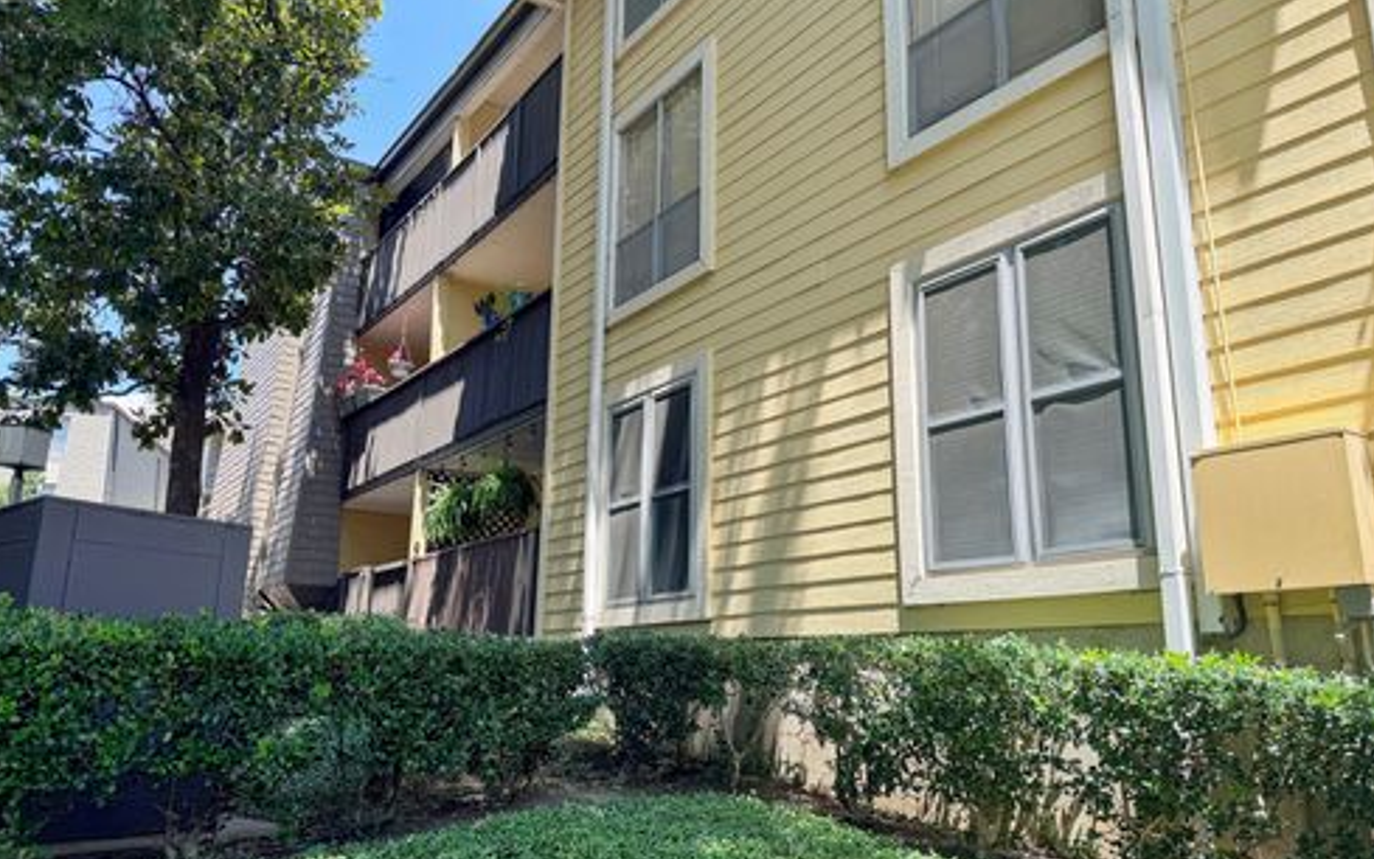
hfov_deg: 70.4
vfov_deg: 47.6
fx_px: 974
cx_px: 680
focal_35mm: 26
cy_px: 459
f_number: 1.78
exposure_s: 1/1075
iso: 80
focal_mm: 6.76
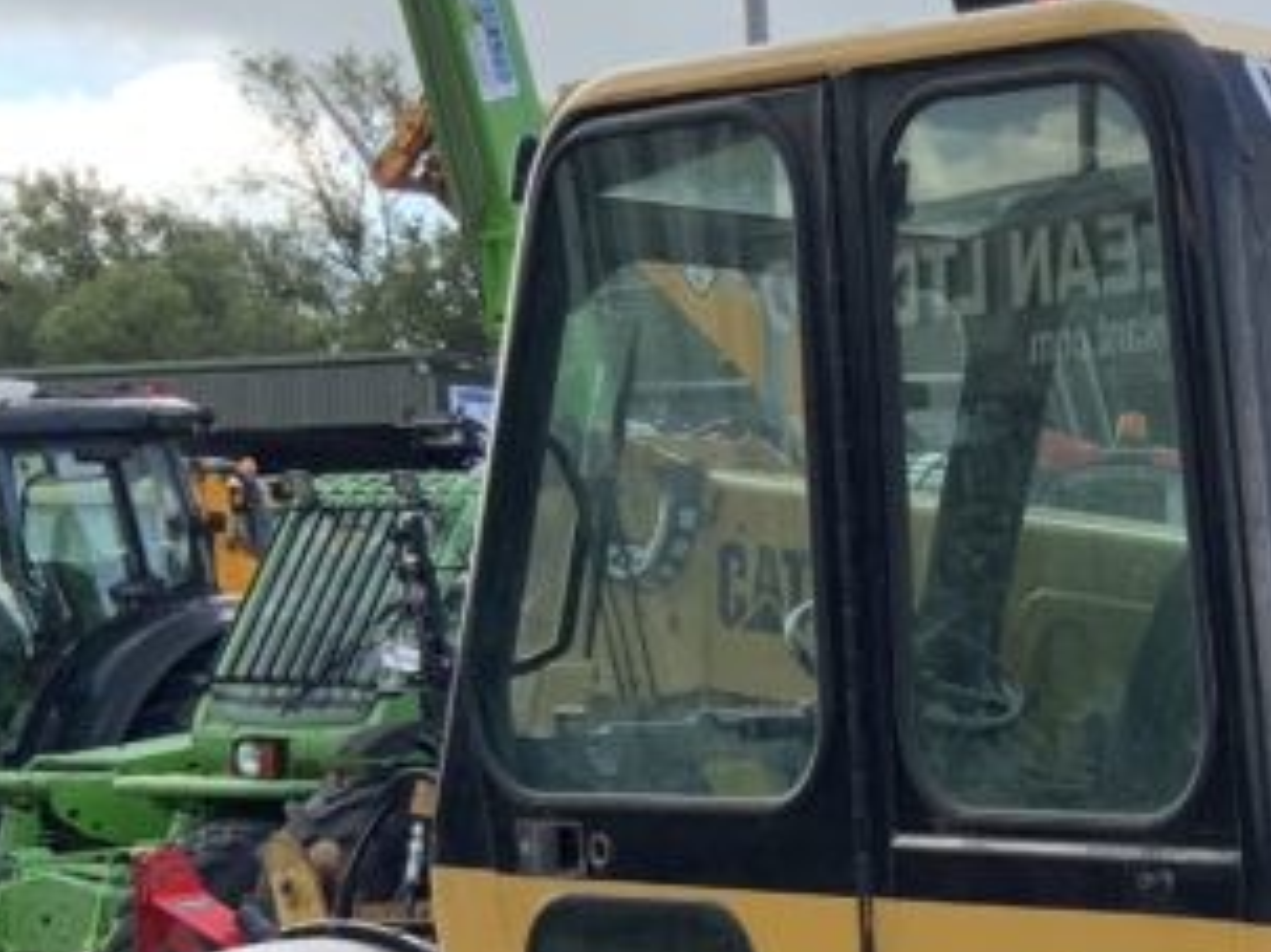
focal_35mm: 98
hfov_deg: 18.1
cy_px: 1153
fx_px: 3597
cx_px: 1825
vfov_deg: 14.6
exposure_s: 1/333
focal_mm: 3
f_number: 1.8
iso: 16
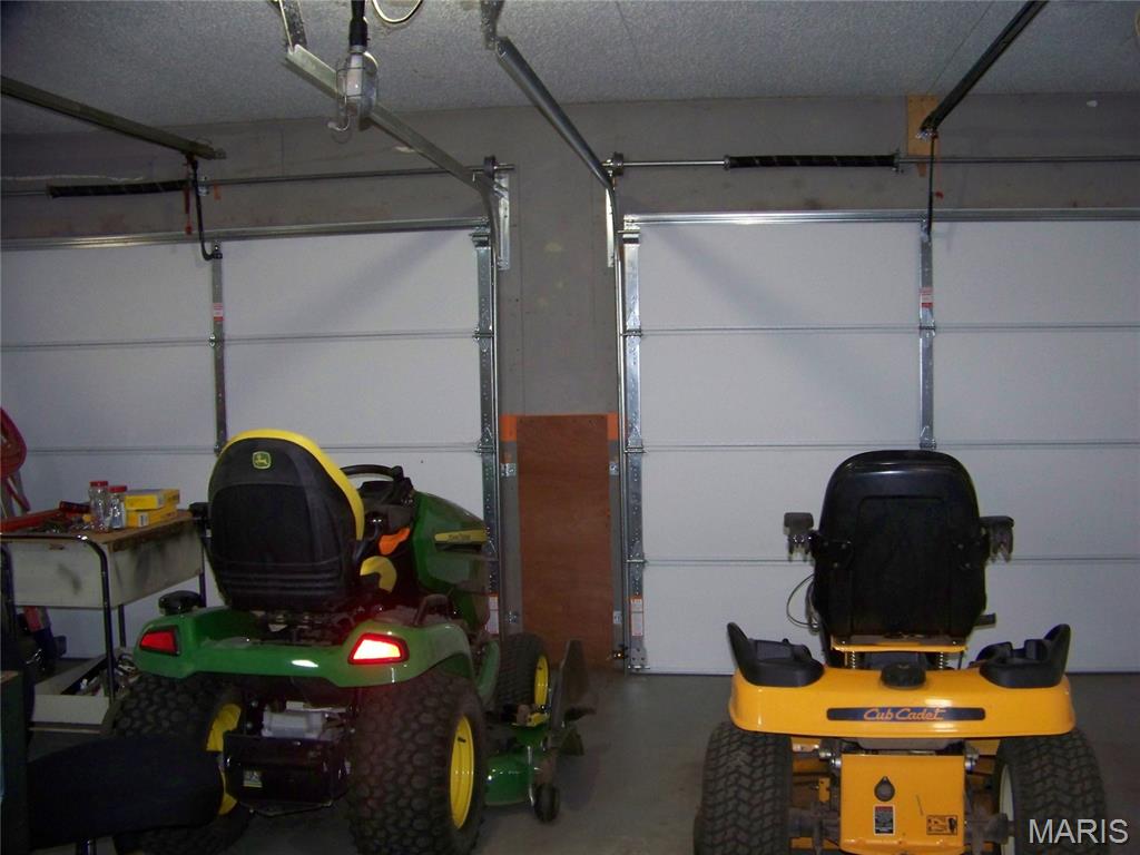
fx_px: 1186
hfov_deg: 51.4
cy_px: 428
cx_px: 570
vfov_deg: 39.7
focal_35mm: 36
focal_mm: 5.85
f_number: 2.8
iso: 200
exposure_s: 1/30
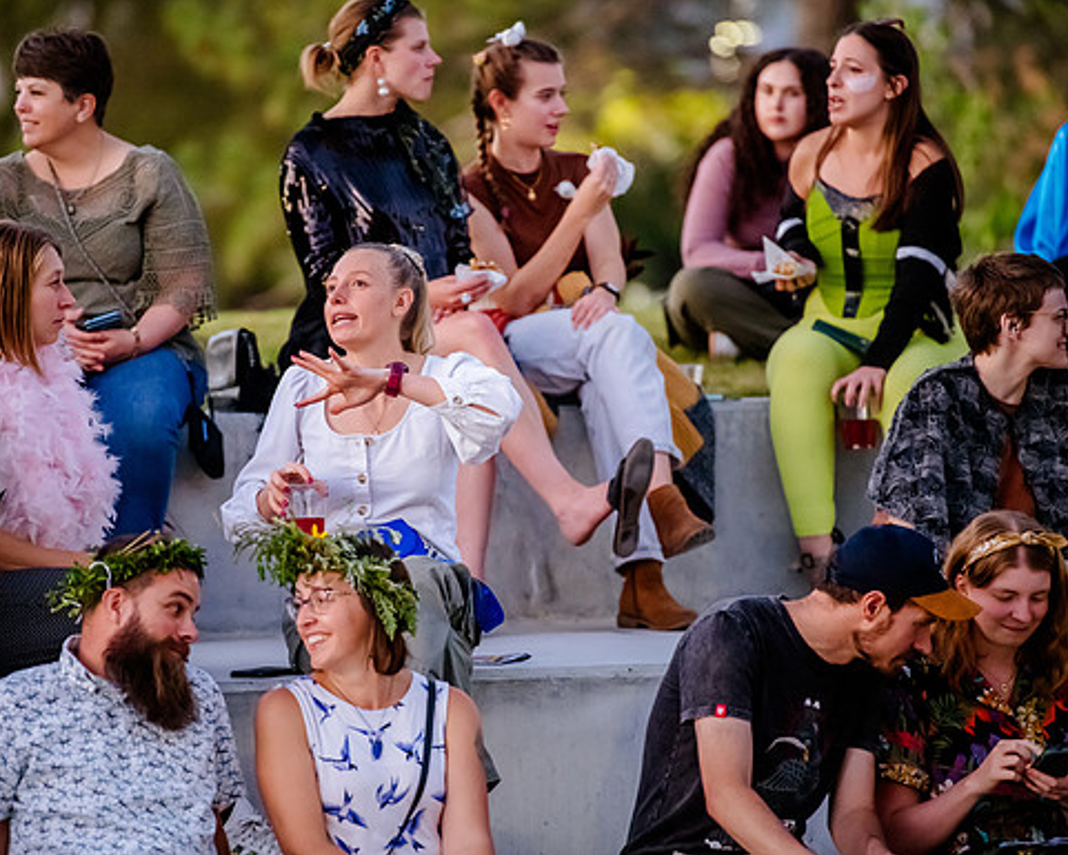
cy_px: 424
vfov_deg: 6.5
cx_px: 451
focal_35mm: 237
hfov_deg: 8.2
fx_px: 7493
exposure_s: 1/125
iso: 6400
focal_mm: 200
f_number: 2.8
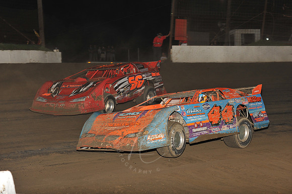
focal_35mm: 92
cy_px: 97
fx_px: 746
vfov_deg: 14.8
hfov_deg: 22.2
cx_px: 146
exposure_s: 1/320
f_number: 6.3
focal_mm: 92
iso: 800
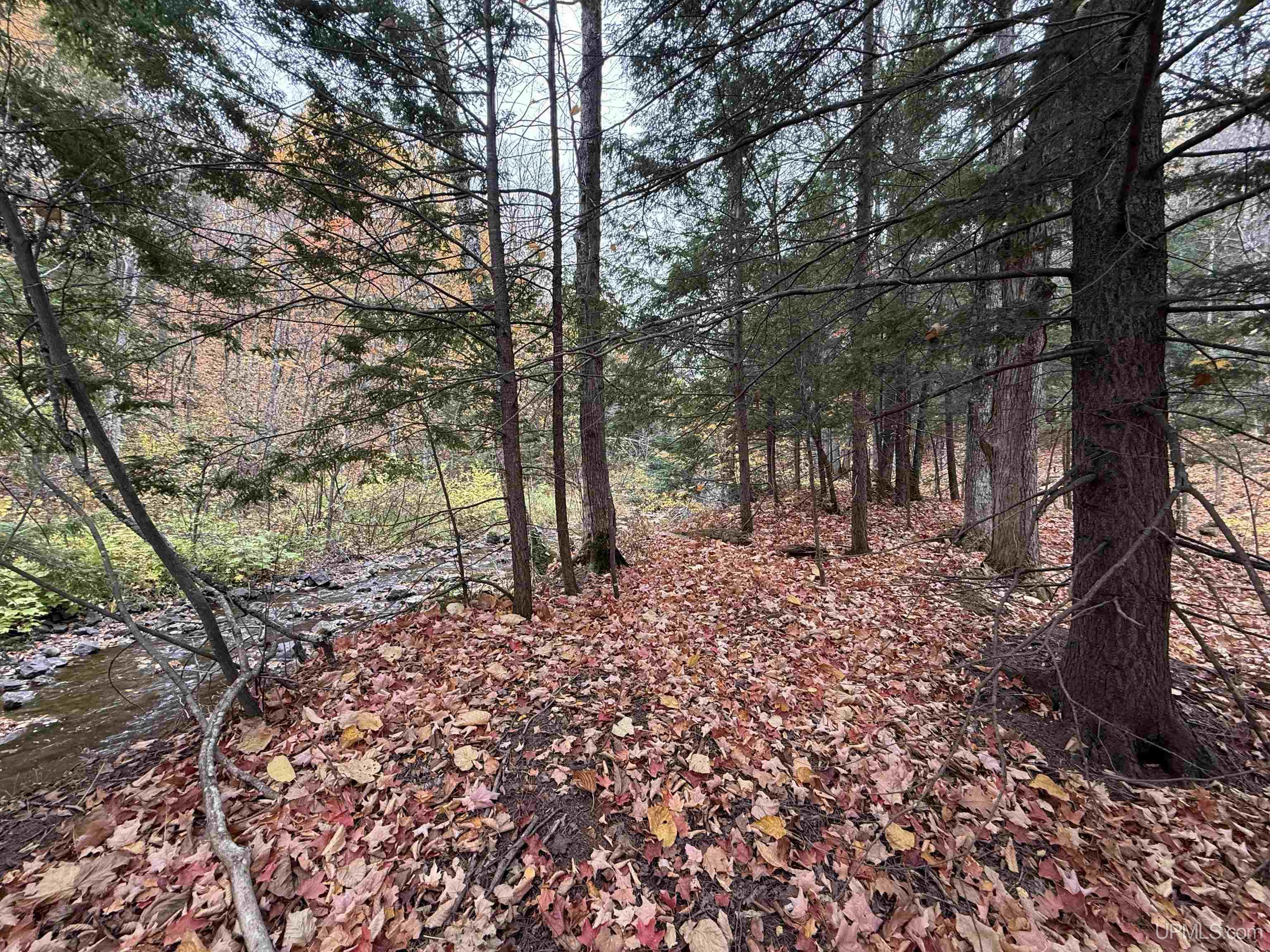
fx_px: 514
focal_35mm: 14
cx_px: 635
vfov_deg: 85.7
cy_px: 476
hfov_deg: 102.1
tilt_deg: -1.4
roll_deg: -2.4
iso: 160
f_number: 2.2
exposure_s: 1/99
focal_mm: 2.22
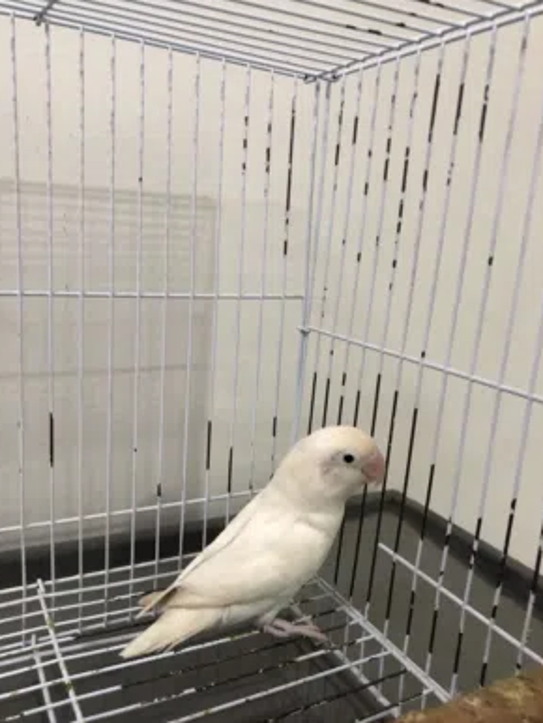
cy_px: 371
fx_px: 606
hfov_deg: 48.3
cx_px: 268
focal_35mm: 29
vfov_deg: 61.6
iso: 200
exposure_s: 1/50
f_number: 1.8
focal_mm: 4
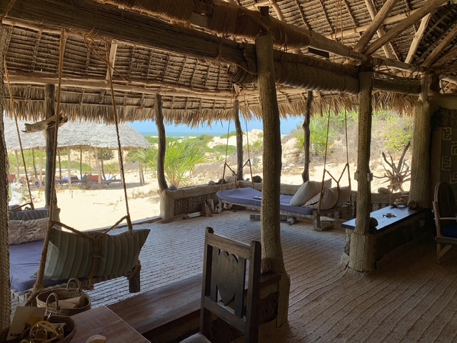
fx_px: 343
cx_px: 228
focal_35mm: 26
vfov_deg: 53.1
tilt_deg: -4.8
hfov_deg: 67.3
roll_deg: +0.3
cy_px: 172
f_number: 1.8
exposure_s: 1/737
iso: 25
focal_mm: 4.25
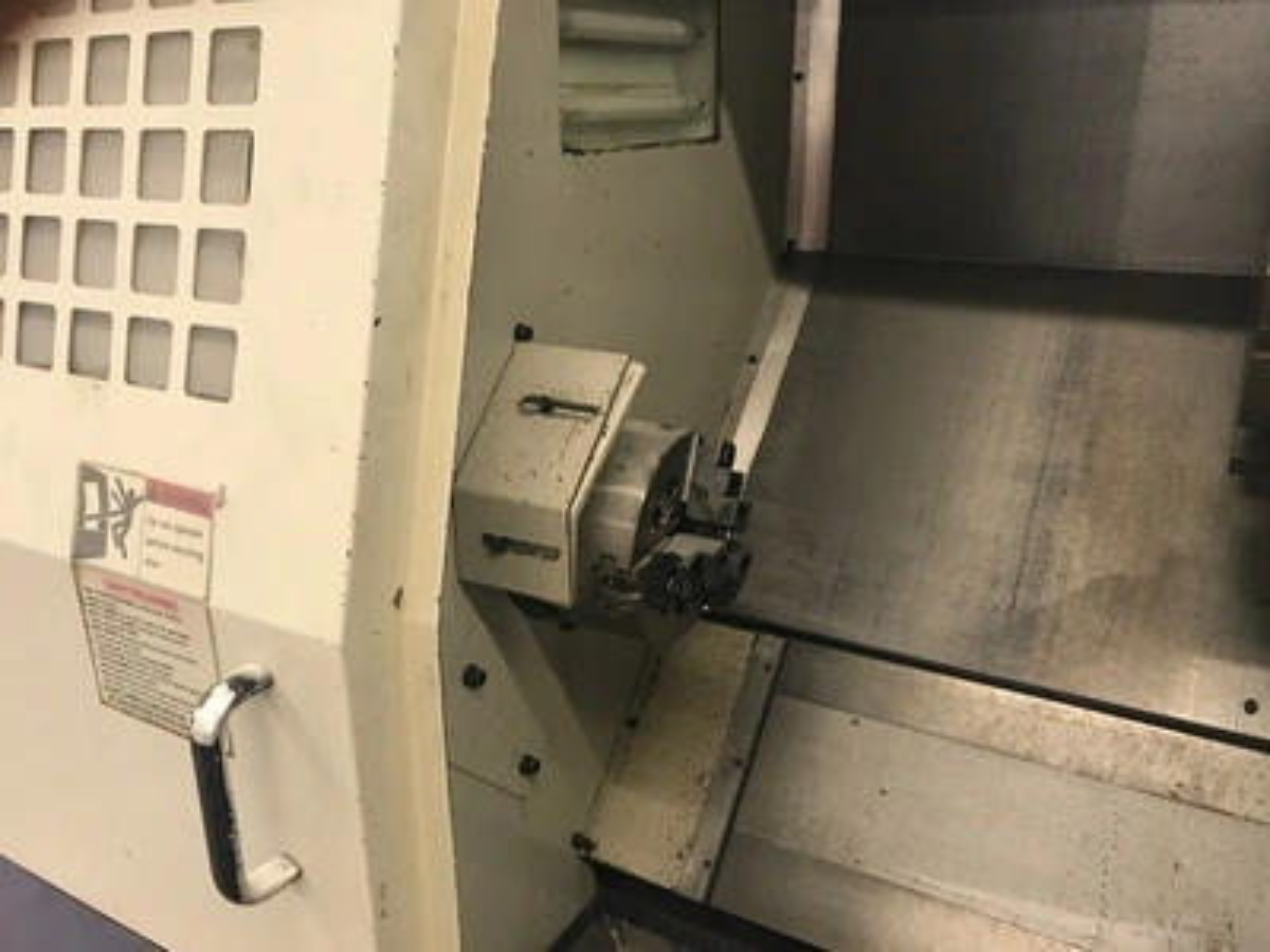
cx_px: 635
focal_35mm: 28
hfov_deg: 63.4
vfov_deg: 49.7
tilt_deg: -21.0
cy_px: 476
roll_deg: +0.4
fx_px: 1027
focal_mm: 3.99
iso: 40
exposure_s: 1/20
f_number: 1.8
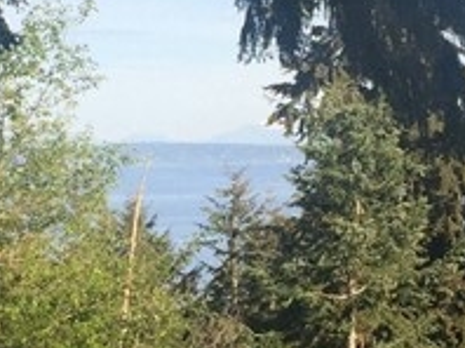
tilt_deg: +0.6
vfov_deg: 9.9
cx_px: 268
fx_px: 2013
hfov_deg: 13.2
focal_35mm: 150
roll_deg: +1.6
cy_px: 158
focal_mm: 4.15
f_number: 2.2
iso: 32
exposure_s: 1/1276
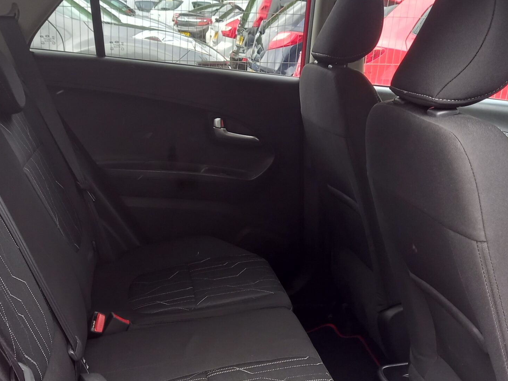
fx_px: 646
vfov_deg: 32.3
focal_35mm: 44
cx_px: 233
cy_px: 282
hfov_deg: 42.9
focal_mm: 4.6
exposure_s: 1/60
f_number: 2
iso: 80
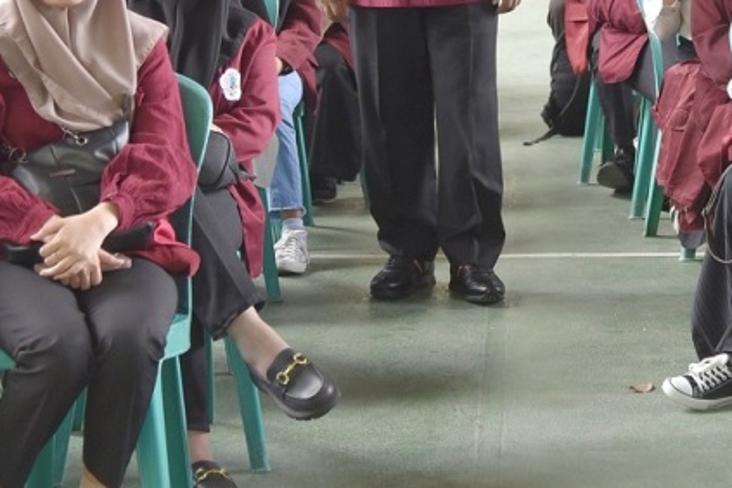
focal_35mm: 126
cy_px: -17
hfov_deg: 16.2
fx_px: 2562
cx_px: 478
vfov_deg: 10.8
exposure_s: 1/160
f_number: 4
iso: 1100
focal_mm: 52
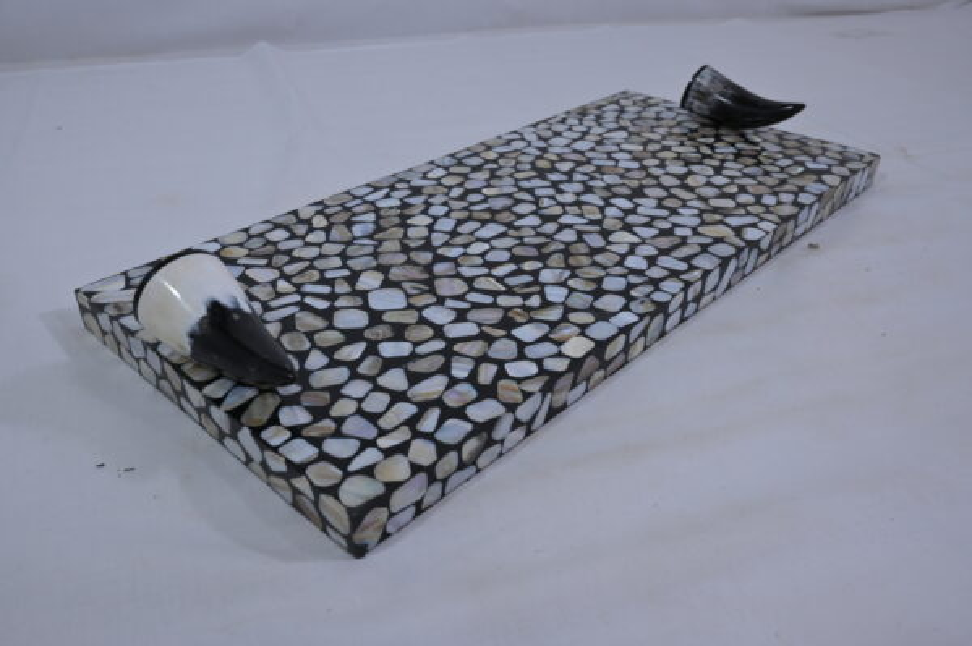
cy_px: 323
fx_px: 809
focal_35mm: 30
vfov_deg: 43.5
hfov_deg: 62.0
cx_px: 486
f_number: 9
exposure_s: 1/125
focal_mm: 30
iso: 500
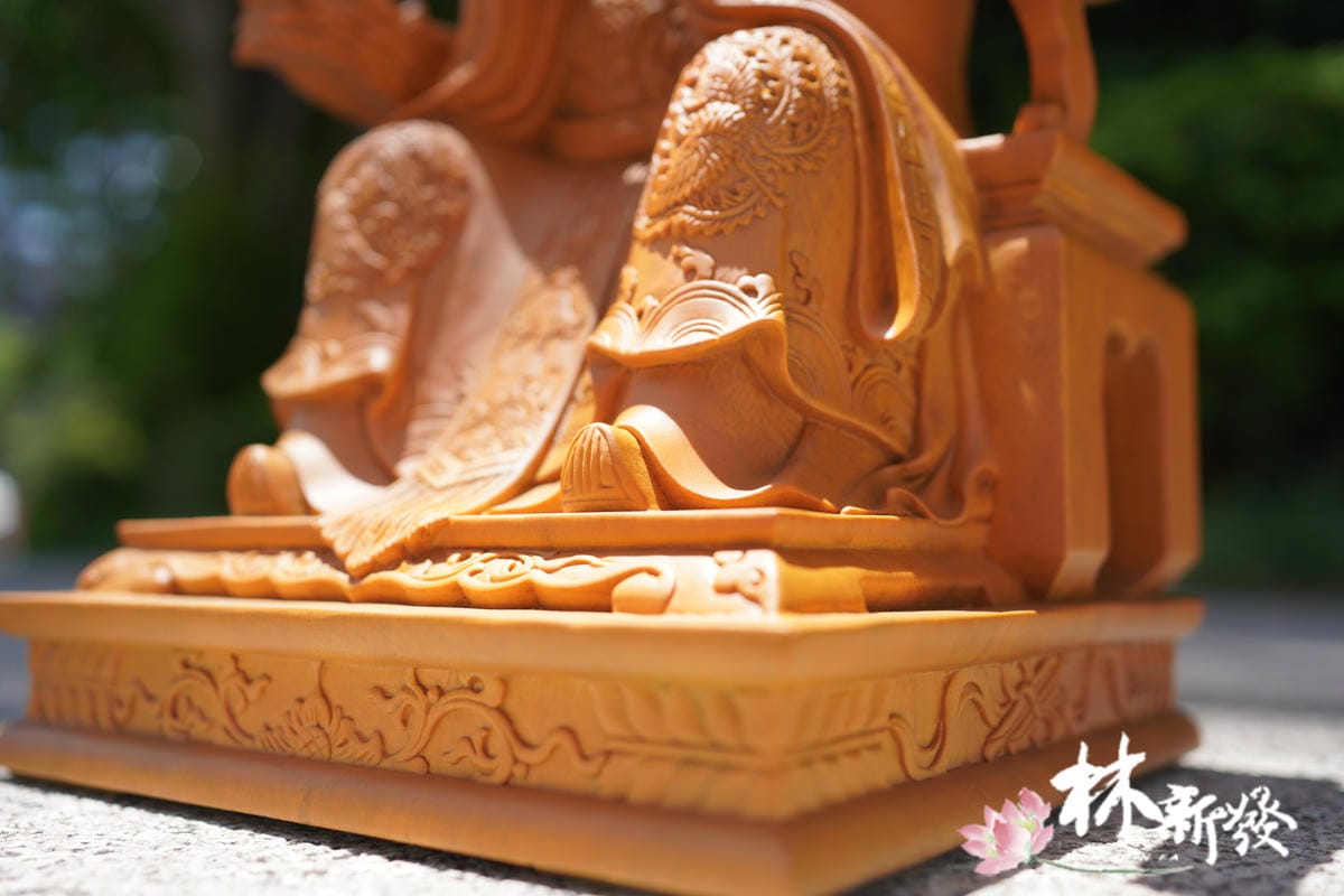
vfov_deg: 37.9
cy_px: 448
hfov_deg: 54.4
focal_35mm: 35
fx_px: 1307
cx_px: 672
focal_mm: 35
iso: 100
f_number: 3.2
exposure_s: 1/640
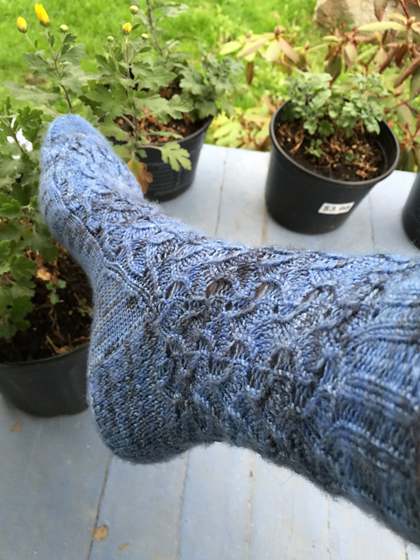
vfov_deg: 61.7
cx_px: 210
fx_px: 469
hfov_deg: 48.2
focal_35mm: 29
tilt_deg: -56.3
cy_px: 280
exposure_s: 1/15
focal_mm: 4.15
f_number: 2.2
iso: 50
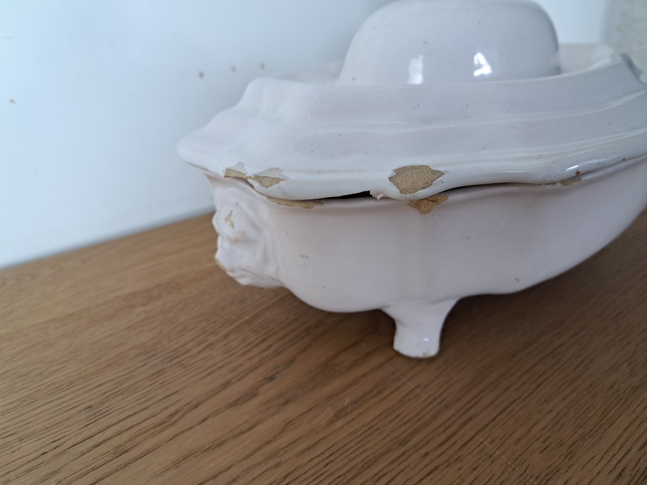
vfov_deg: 56.8
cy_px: 242
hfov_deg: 71.6
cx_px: 324
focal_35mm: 24
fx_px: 449
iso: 160
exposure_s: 1/50
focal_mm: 5.23
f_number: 1.8
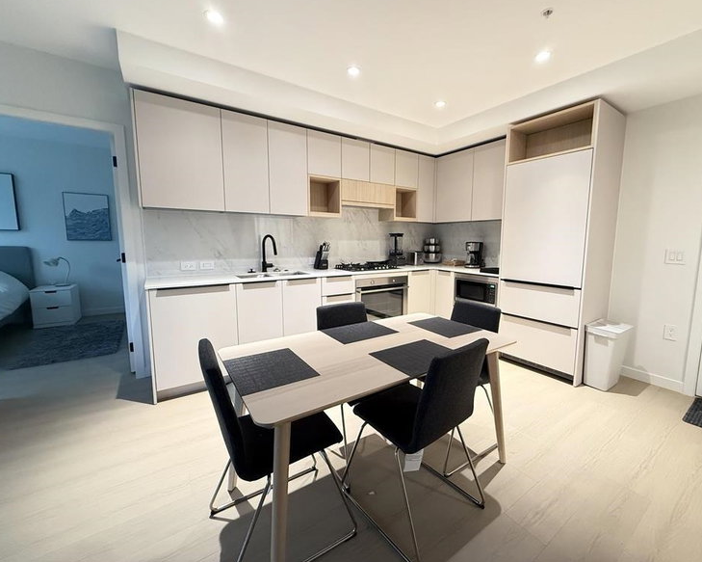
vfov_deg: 84.0
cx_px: 377
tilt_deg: -6.6
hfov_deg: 96.6
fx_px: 312
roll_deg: -0.5
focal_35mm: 15
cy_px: 275
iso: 640
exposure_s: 1/60
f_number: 2.2
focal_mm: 2.22
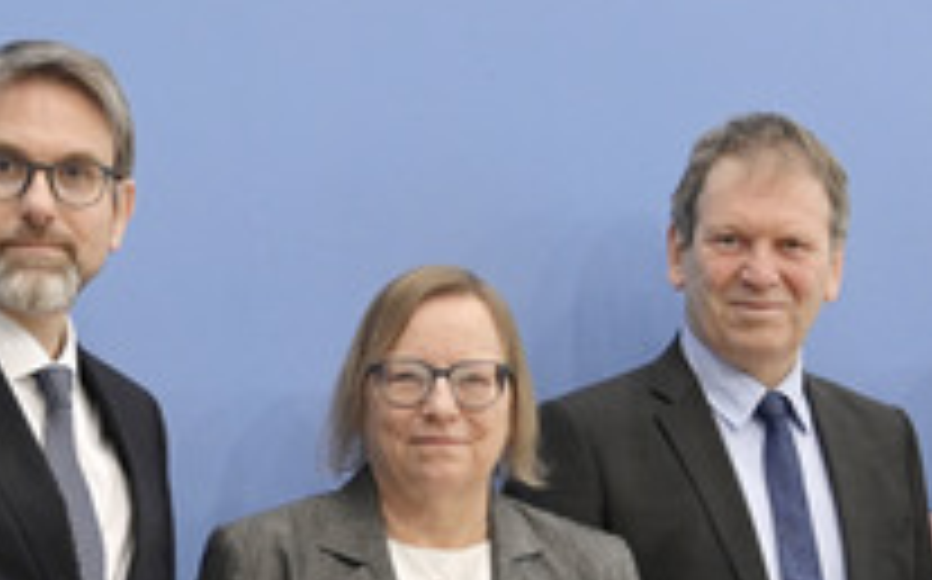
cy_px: 544
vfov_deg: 8.1
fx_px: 4061
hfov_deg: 13.1
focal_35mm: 160
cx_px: 646
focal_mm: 72
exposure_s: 1/400
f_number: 5.6
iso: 3200
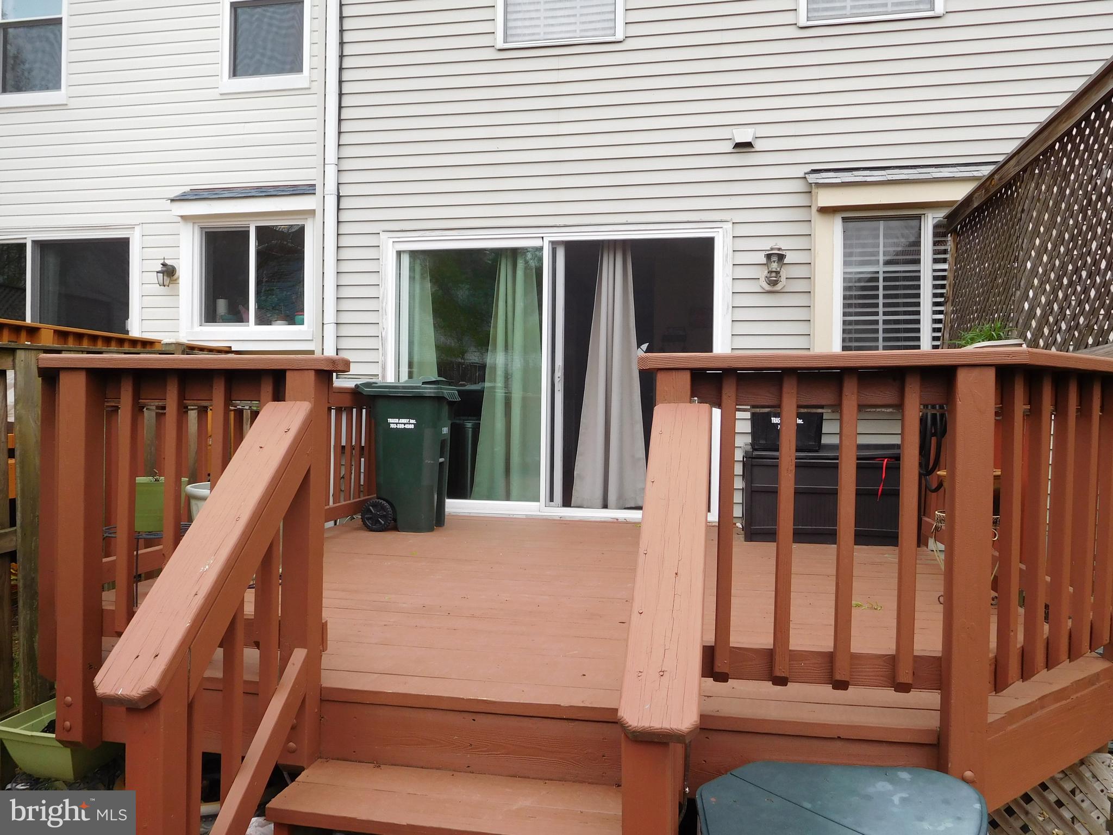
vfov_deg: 54.9
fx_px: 804
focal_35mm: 25
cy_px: 418
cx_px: 556
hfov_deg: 69.4
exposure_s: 1/500
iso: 125
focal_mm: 4.5
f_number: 3.4
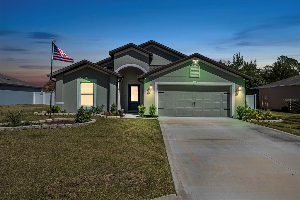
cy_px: 100
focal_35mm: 25
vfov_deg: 51.3
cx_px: 150
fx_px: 208
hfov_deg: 71.5
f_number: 10
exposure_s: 1/320
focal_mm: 17
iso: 100
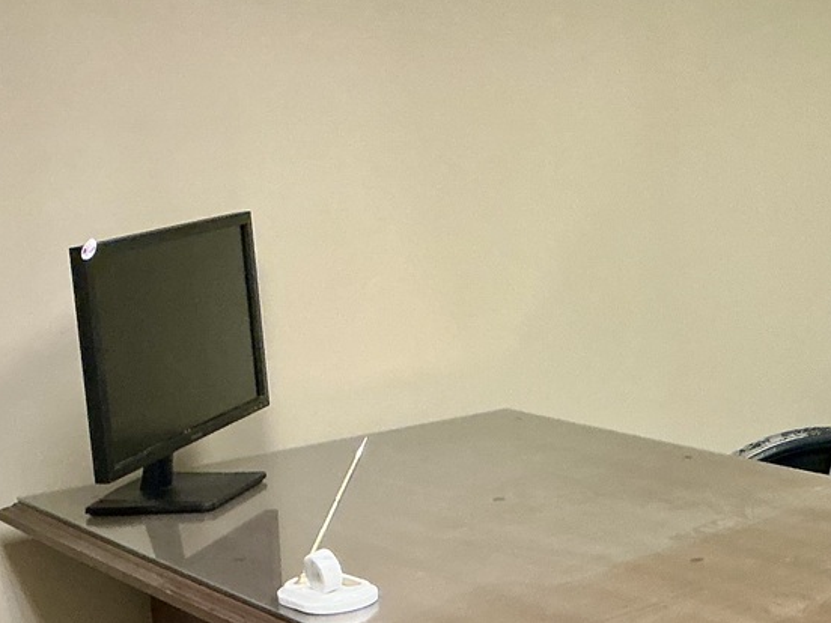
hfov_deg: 24.3
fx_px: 1752
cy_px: 250
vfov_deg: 20.1
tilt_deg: -5.3
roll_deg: +2.6
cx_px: 985
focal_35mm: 73
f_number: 1.8
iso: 160
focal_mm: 3
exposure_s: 1/60
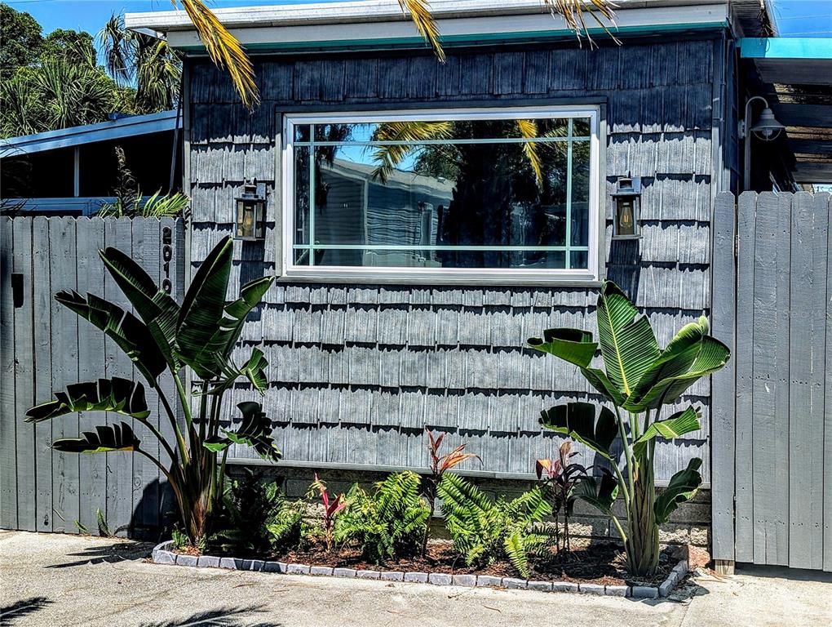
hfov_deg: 38.9
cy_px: 314
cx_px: 416
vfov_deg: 29.7
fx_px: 1179
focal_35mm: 49
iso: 20
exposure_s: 1/1005
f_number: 1.68
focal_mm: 6.9
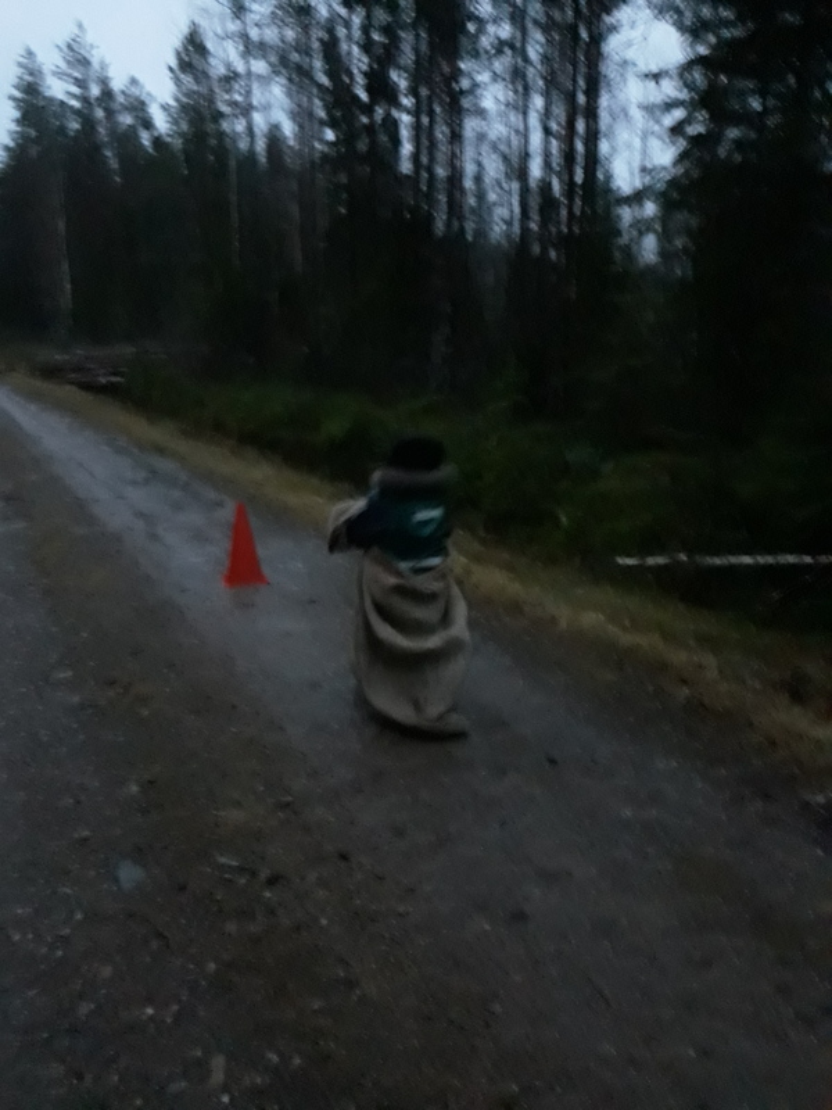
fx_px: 865
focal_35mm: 27
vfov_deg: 65.3
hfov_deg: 51.4
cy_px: 555
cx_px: 416
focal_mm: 3.71
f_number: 1.7
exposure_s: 1/10
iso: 800
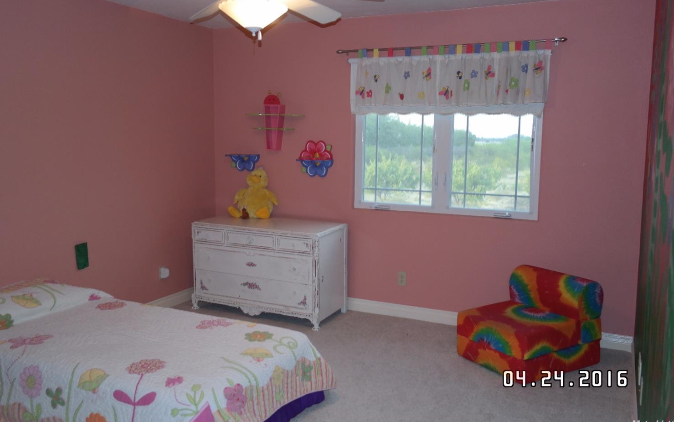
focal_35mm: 31
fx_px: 570
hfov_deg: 61.2
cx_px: 335
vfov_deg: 40.6
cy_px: 201
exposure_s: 1/40
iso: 400
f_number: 3.5
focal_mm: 20
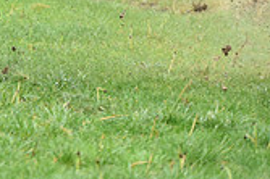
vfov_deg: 3.5
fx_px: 2922
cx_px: -192
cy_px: -66
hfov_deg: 5.2
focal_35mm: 390
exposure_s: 1/1250
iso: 2500
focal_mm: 112
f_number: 3.2
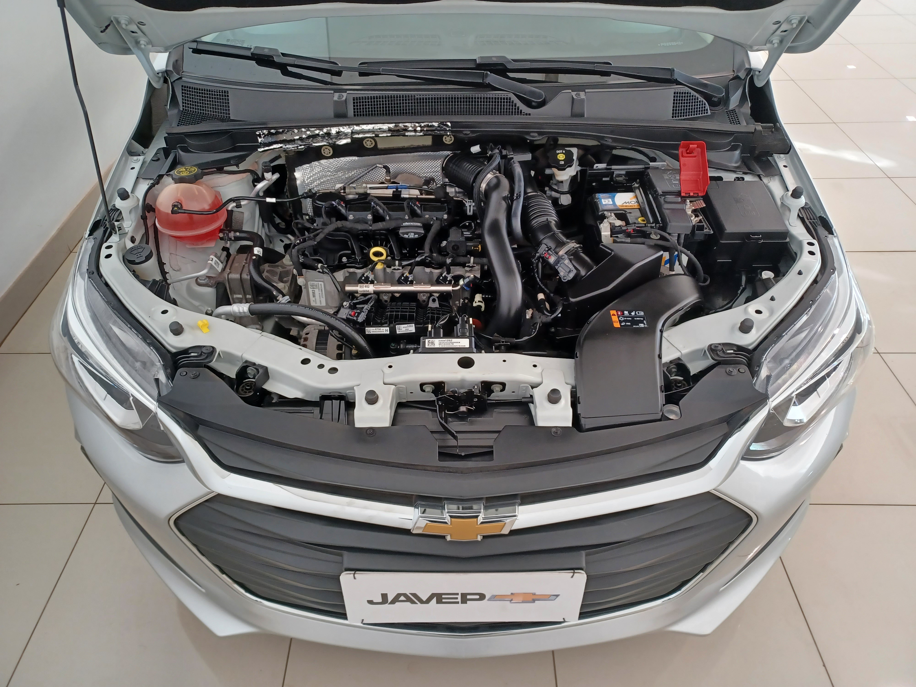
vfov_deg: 54.9
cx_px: 458
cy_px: 344
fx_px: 662
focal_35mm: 25
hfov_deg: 69.4
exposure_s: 1/40
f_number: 1.8
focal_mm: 4.6
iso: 250
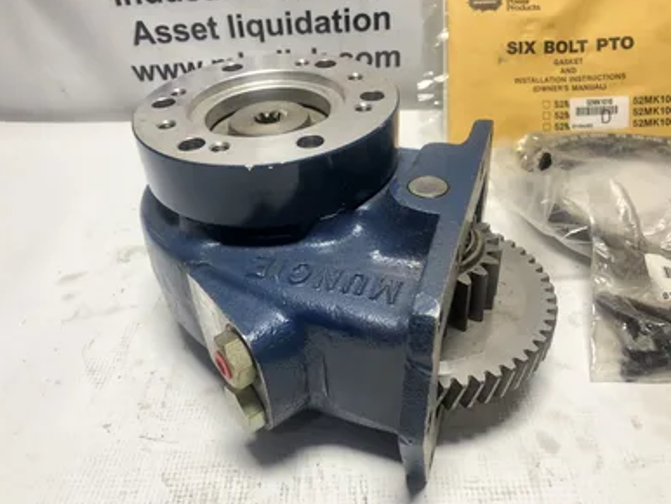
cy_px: 255
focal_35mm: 29
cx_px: 332
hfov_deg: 61.6
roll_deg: +4.8
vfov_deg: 48.3
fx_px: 562
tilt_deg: -37.1
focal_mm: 3.99
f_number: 1.8
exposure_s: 1/120
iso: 80
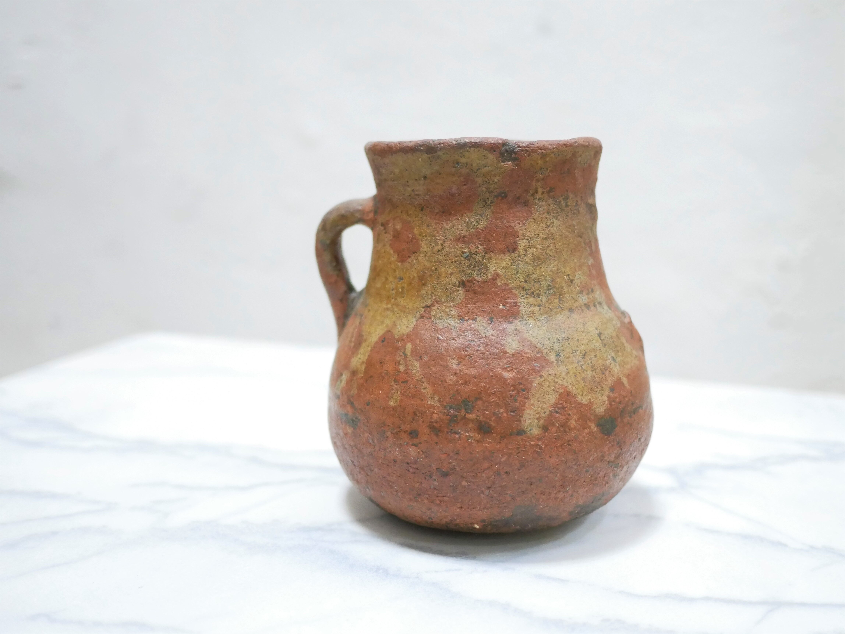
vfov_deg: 36.0
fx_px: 977
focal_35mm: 40
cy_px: 317
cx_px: 422
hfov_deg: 46.8
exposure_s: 1/60
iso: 2500
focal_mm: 20
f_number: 1.7
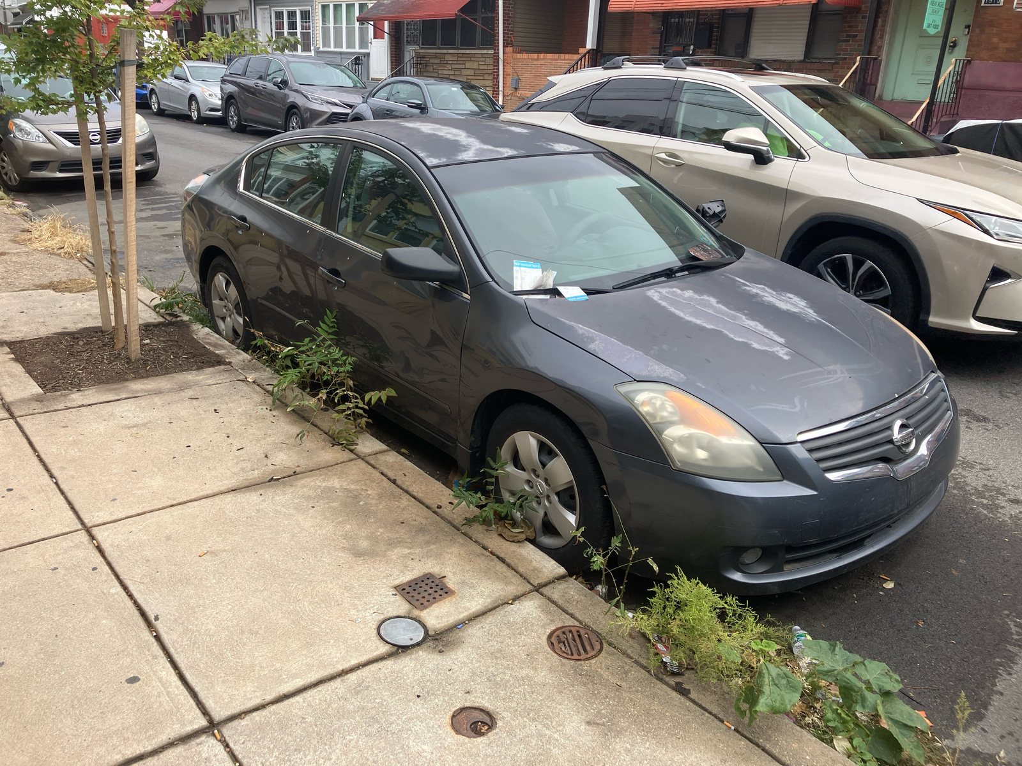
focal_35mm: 28
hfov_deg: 63.4
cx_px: 511
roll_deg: -1.8
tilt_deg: -18.9
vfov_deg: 49.7
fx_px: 827
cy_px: 383
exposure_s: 1/759
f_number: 1.8
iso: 32
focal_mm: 3.99
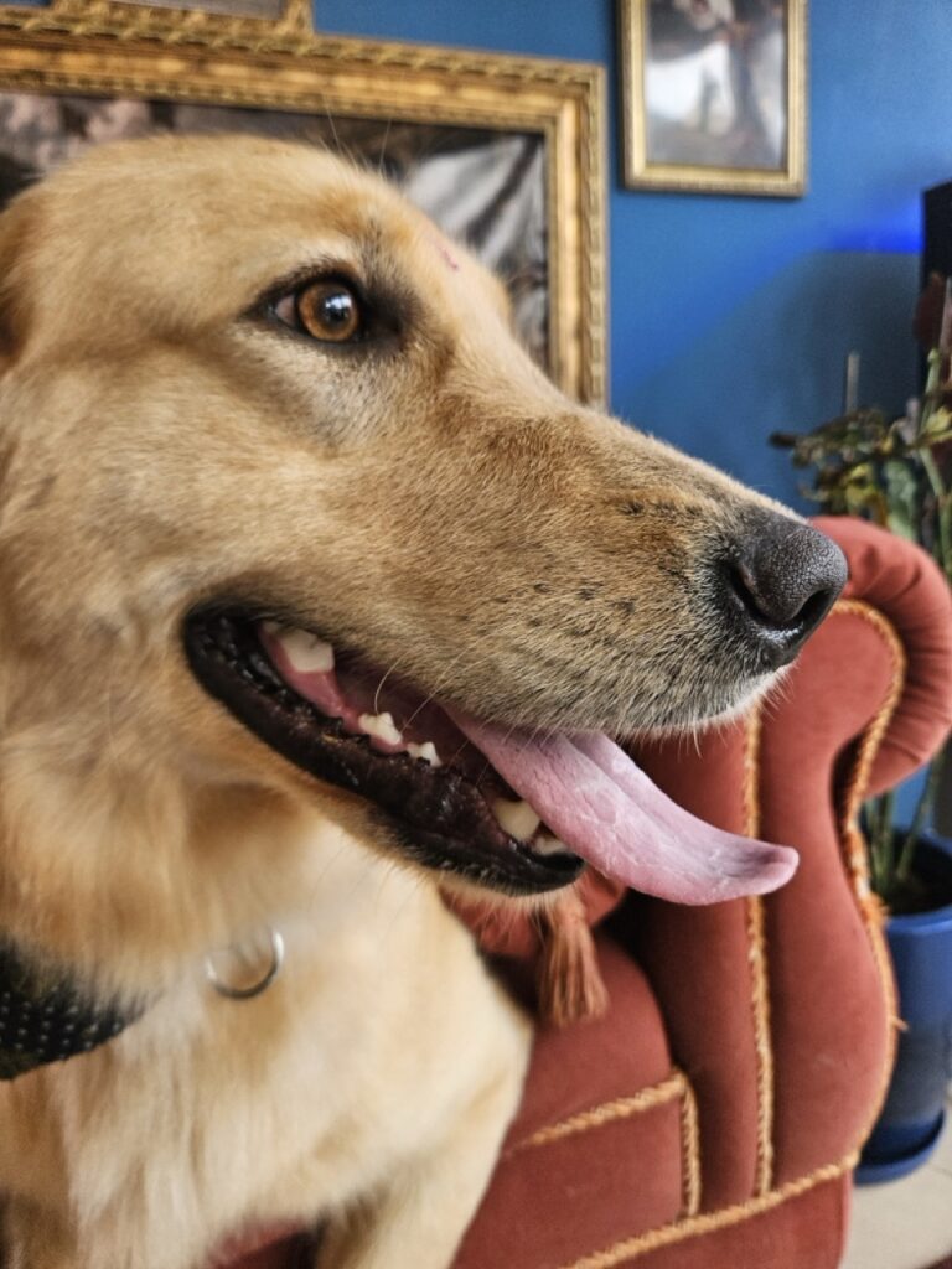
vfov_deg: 73.9
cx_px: 476
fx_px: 843
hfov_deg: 58.9
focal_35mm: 23
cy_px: 634
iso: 100
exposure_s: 1/359
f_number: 1.8
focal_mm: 5.4
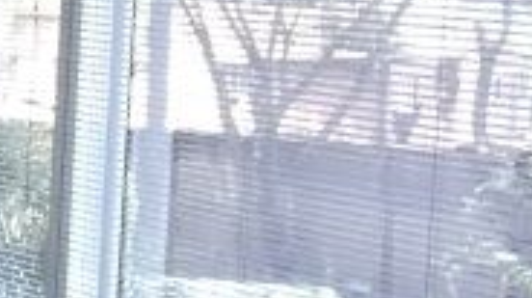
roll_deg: -1.0
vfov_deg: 6.9
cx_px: -922
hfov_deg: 10.0
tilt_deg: -5.6
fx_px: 2480
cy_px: 95
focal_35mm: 176
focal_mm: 4.15
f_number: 2.2
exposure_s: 1/30
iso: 125
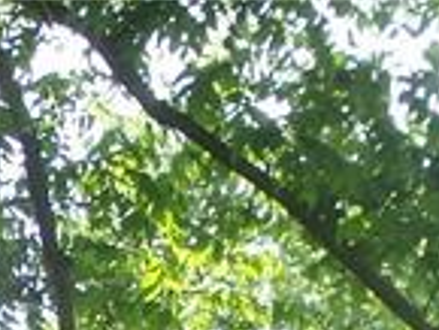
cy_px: 1160
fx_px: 3859
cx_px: -1023
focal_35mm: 304
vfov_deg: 4.6
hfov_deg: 5.9
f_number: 4.8
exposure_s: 1/100
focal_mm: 7.7
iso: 125
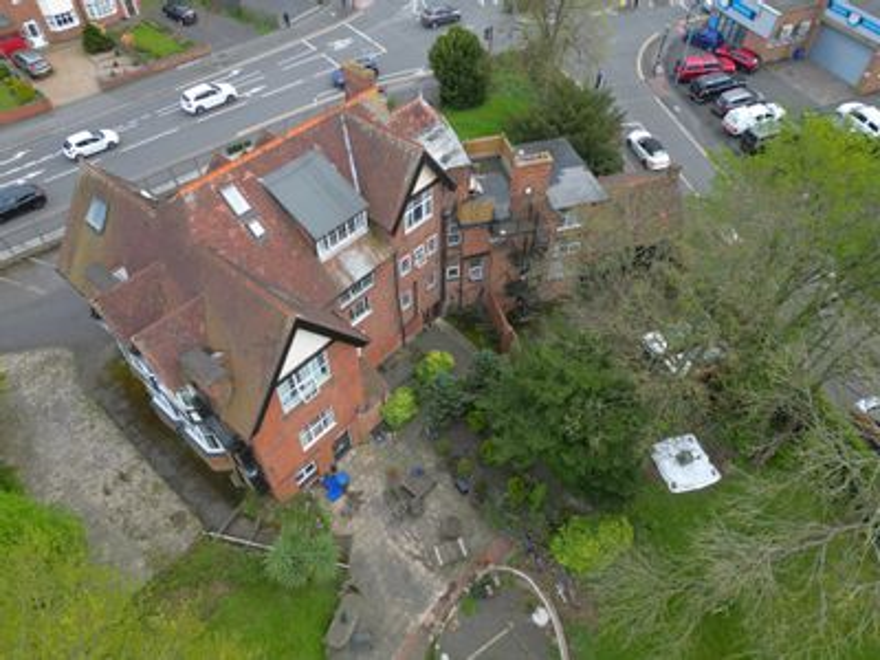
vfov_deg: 56.8
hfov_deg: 71.6
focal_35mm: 24
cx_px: 440
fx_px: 610
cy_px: 330
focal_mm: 6.72
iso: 100
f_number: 1.7
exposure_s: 1/500
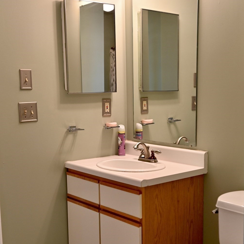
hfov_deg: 42.8
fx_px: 311
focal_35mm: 39
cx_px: 124
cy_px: 133
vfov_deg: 42.8
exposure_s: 1/30
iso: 450
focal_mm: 30
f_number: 4
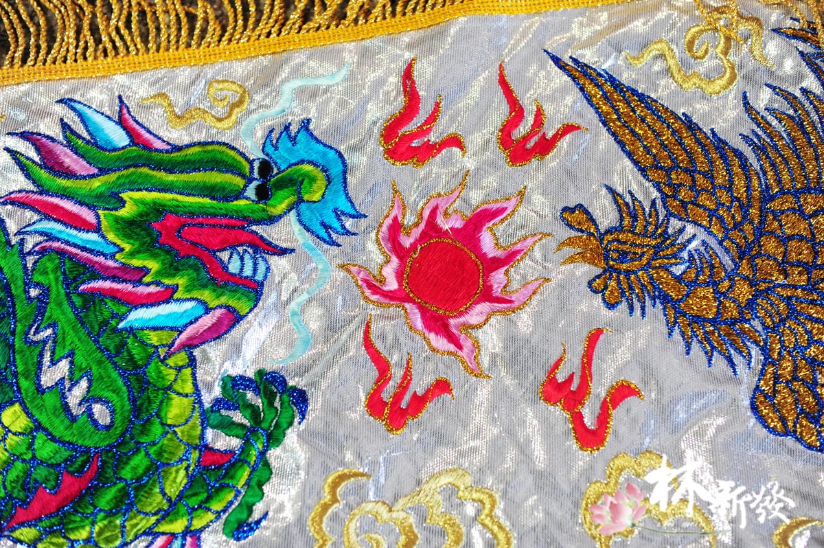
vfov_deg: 25.9
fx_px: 1189
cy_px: 274
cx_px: 412
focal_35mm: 52
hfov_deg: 38.2
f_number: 3.5
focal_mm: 52
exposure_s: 1/100
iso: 1000
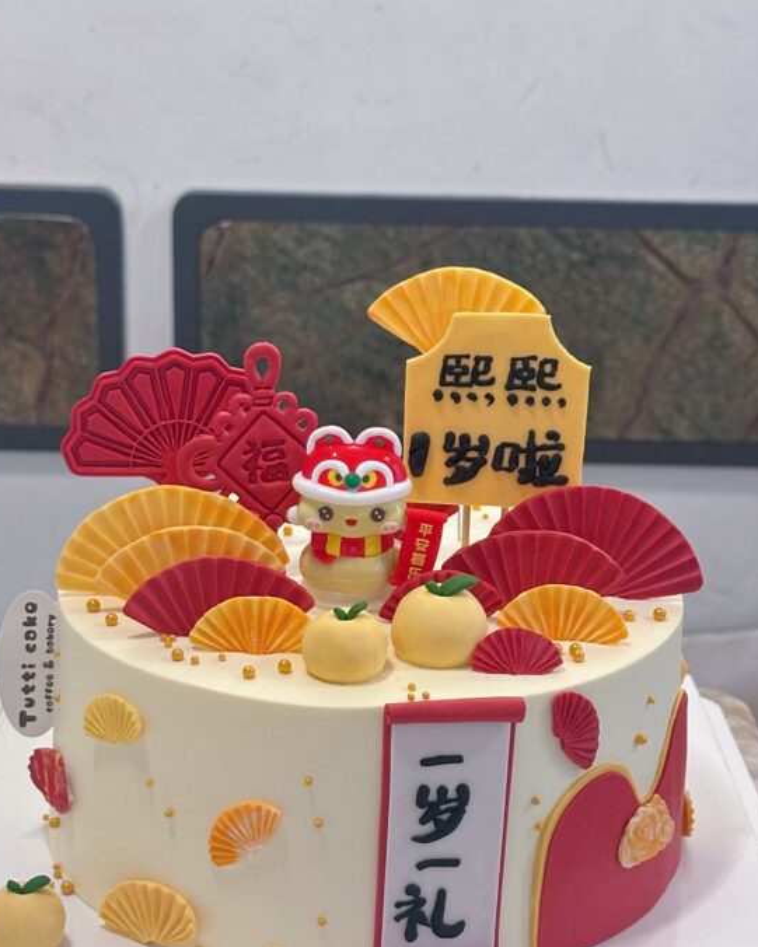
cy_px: 593
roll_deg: -2.4
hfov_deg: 21.6
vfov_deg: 26.7
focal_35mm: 71
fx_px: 1991
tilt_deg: -20.4
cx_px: 363
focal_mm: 6.86
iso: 200
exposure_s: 1/50
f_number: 1.78
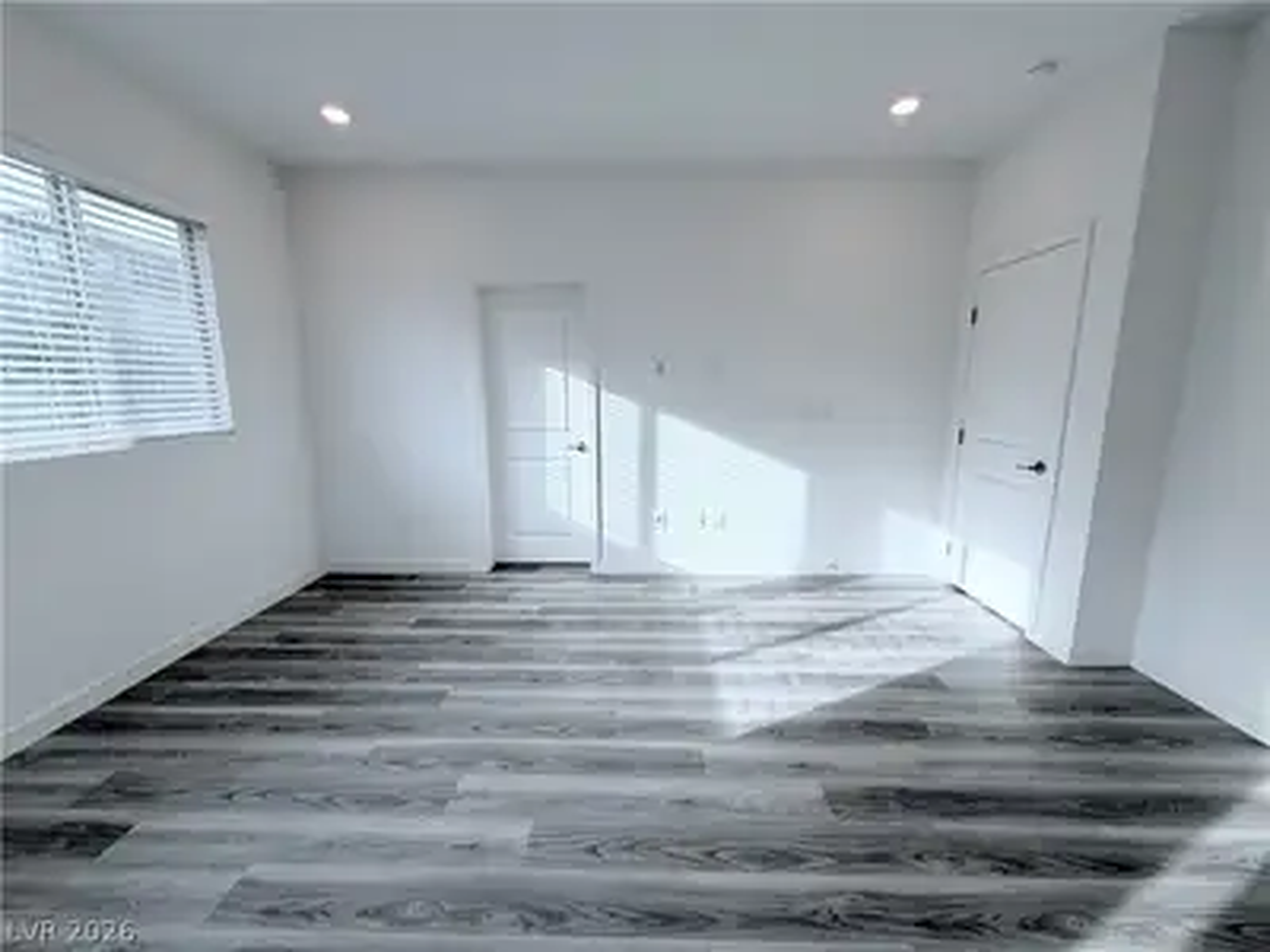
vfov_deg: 85.7
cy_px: 476
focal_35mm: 14
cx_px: 635
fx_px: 514
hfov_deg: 102.1
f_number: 2.2
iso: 25
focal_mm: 2.22
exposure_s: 1/120
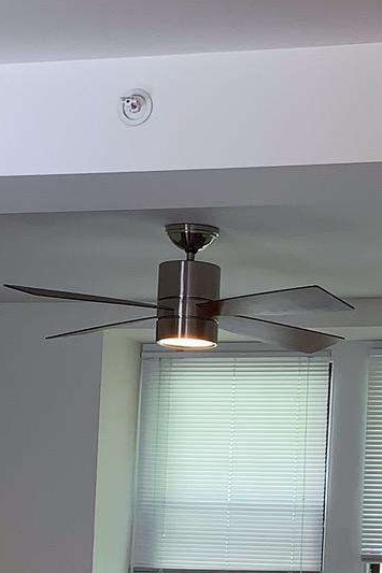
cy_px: 543
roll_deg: -2.8
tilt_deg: +3.1
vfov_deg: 19.2
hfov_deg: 13.1
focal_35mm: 104
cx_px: 229
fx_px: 1656
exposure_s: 1/20
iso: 25
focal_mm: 4.25
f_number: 1.8
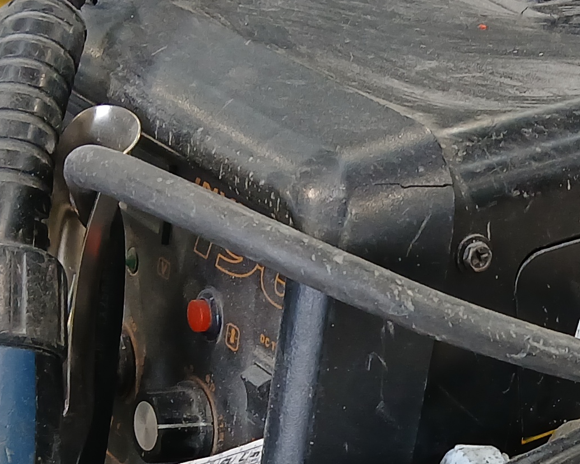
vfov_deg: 15.0
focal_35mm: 100
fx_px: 1717
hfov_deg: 18.6
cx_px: 606
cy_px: 519
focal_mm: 3.98
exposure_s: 1/50
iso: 125
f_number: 1.8
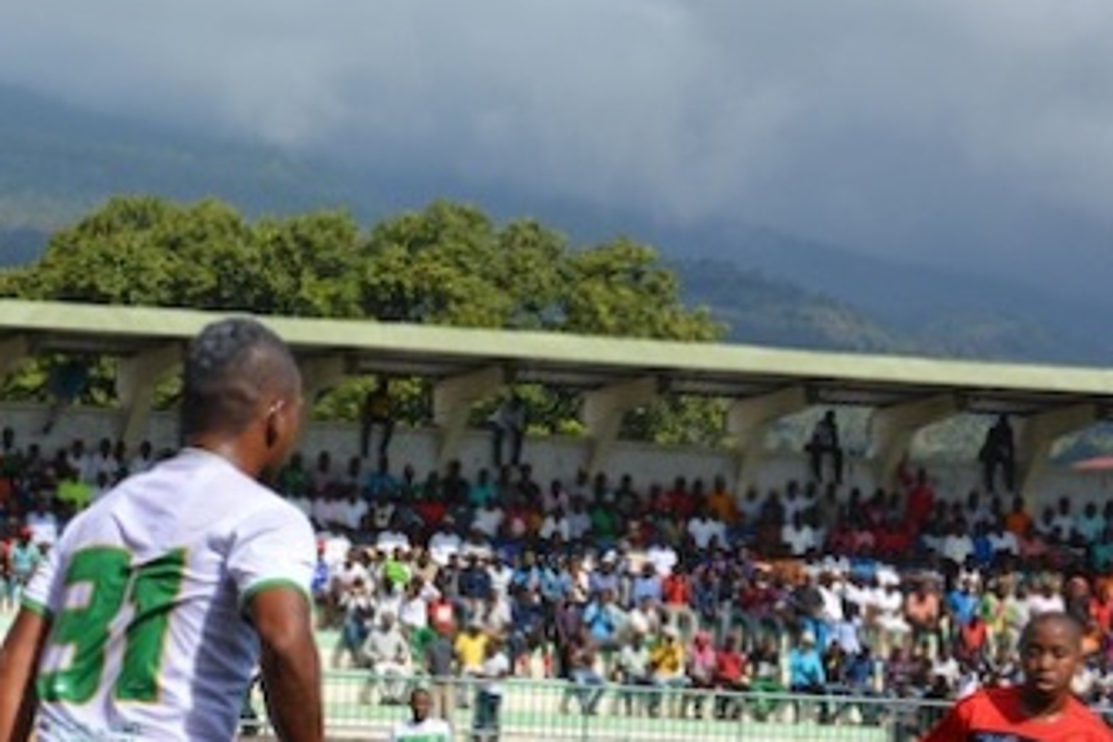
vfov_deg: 7.6
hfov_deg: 11.4
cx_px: 124
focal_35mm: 180
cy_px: 699
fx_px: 5565
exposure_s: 1/1600
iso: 400
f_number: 6.3
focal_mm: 52
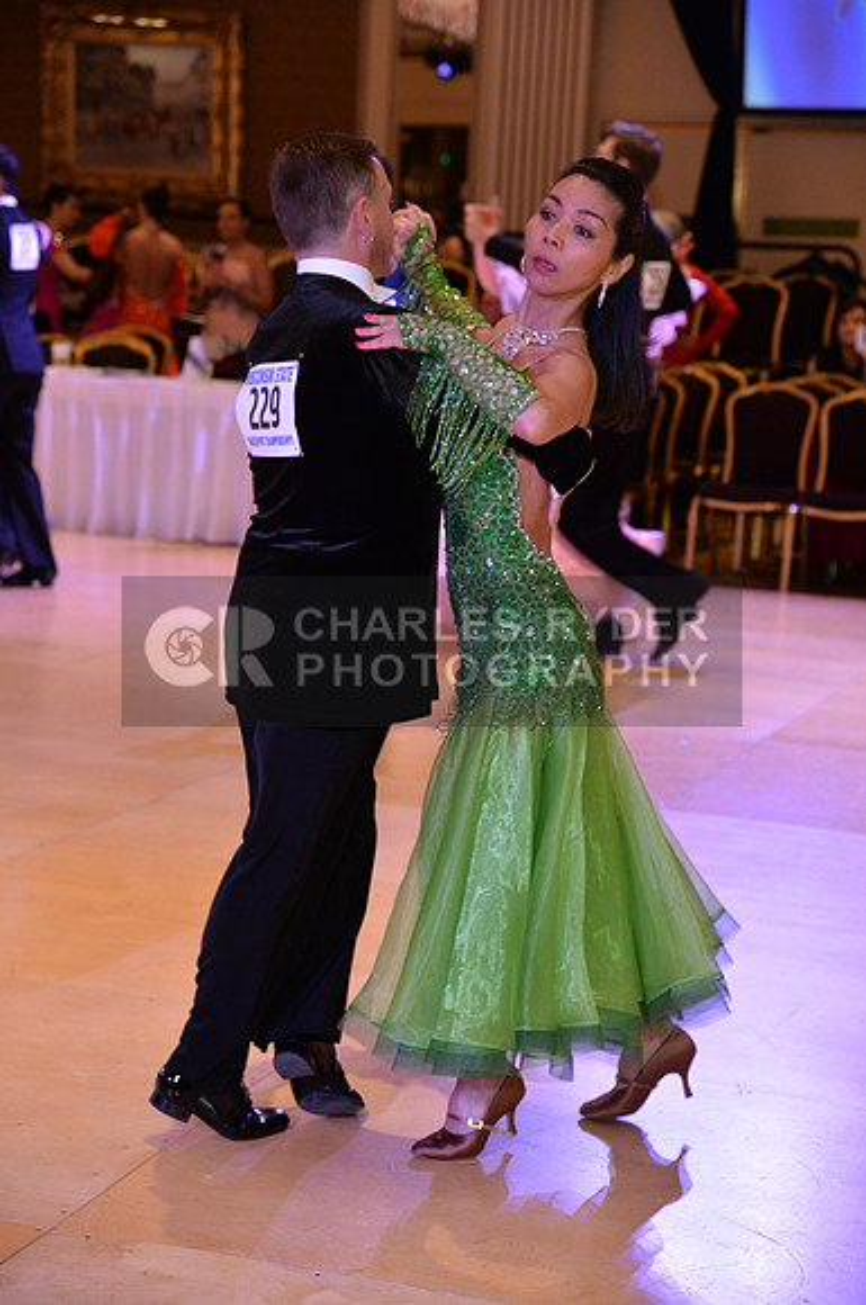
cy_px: 652
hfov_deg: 16.6
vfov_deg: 24.8
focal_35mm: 82
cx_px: 433
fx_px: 2967
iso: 2000
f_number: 5
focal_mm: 82
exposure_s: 1/250
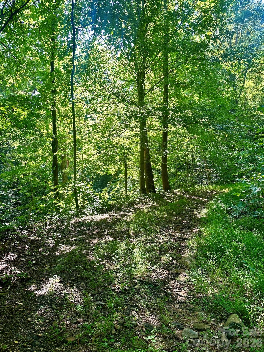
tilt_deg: +11.7
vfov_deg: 71.6
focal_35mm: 24
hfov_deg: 56.8
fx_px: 244
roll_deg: -1.8
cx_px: 132
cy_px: 176
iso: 64
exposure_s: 1/133
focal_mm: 6.86
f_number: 1.78
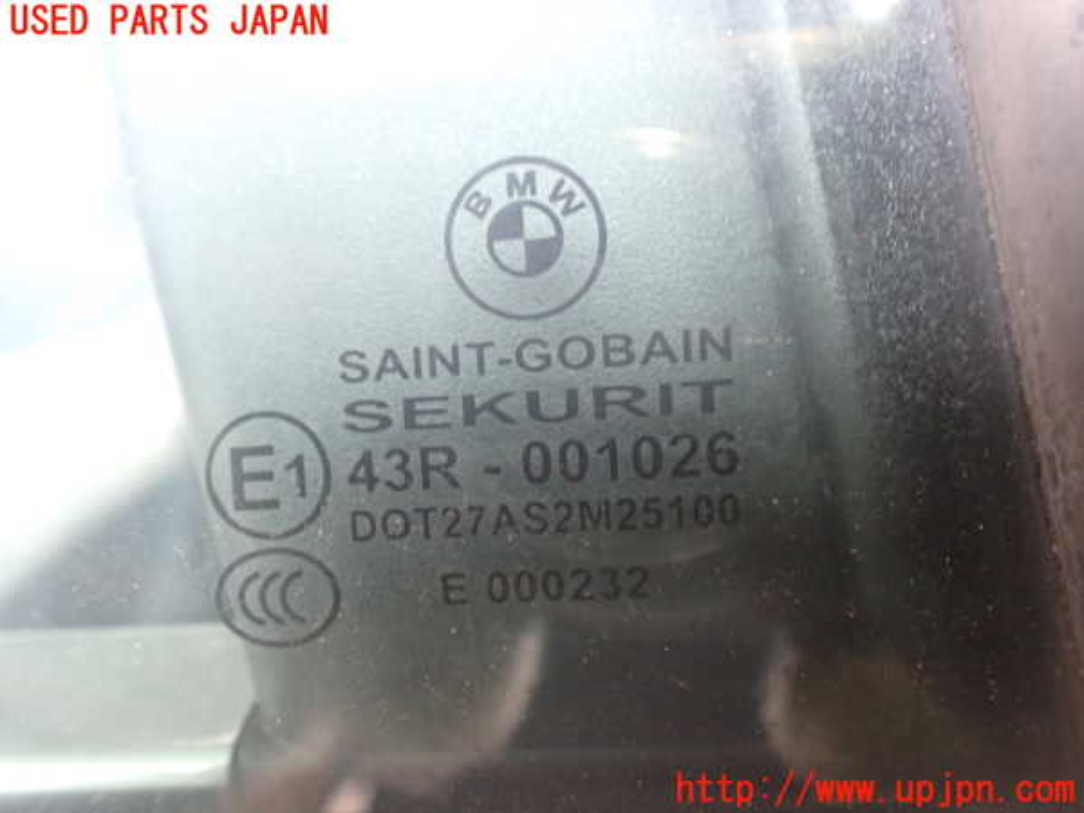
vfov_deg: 46.8
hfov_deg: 60.0
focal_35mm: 30
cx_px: 542
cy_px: 406
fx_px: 939
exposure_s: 1/30
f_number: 2.3
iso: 800
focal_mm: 5.4
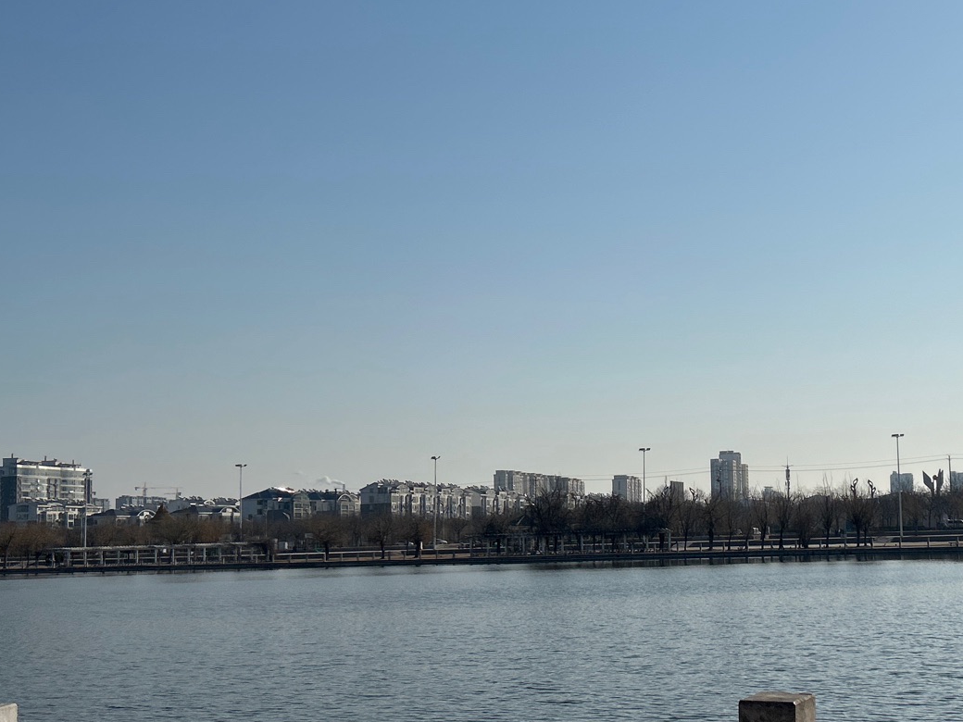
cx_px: 757
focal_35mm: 50
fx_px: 1391
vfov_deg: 29.0
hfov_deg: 37.0
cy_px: 427
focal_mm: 5.7
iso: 50
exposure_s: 1/14286
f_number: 1.5
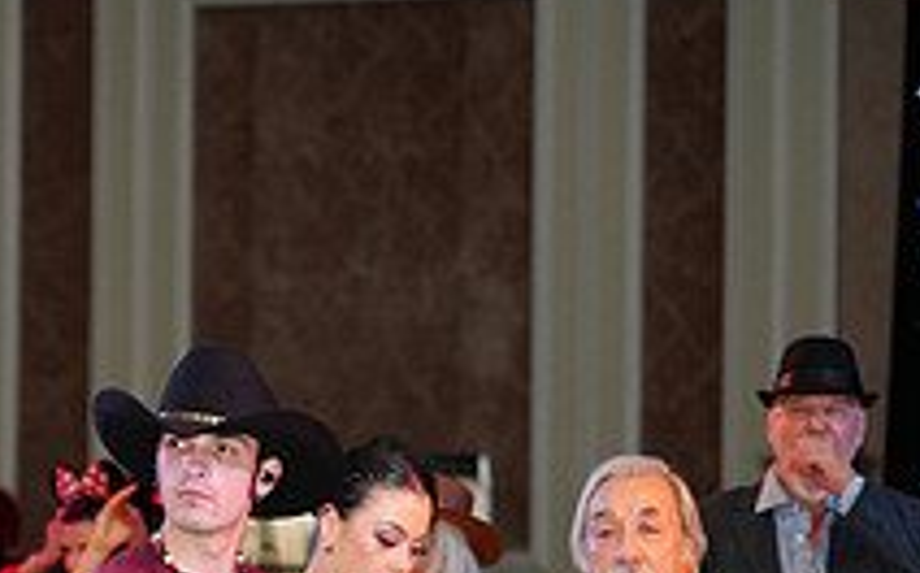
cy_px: 779
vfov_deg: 4.5
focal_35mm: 293
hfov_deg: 7.2
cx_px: 39
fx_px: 7339
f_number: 4
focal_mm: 105
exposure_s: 1/250
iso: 1600
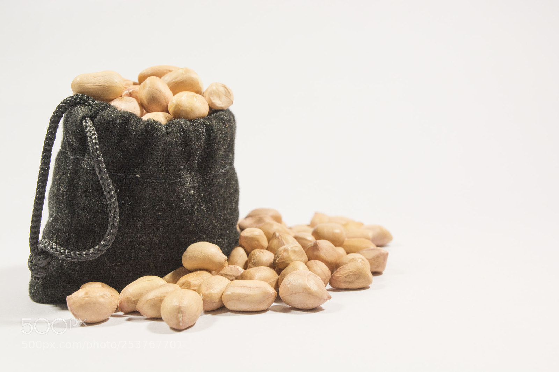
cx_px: 280
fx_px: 792
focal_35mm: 51
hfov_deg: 38.9
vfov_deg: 26.5
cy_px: 186
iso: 400
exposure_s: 1/90
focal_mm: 34
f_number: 11
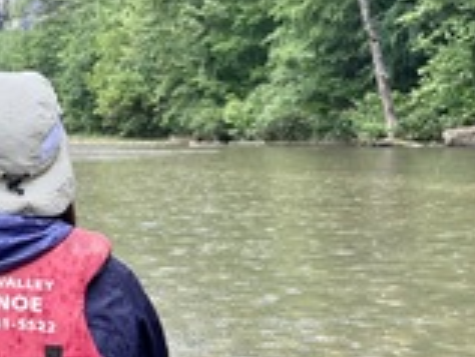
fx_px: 1264
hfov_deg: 20.3
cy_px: 132
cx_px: -51
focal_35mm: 92
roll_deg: +1.2
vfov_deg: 16.1
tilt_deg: -1.5
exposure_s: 1/277
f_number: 1.5
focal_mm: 5.7
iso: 40
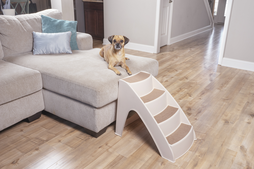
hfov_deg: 58.7
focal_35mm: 32
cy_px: 84
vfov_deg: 41.1
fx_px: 226
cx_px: 127
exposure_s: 1/30
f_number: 18
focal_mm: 32
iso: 400
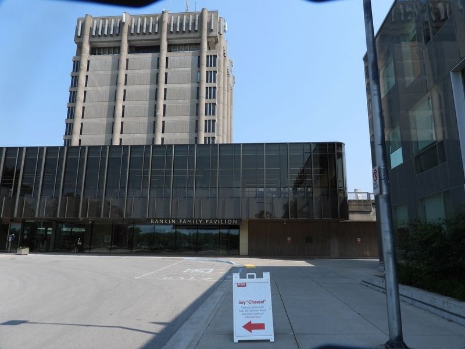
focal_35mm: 24
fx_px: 322
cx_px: 232
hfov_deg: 71.6
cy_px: 174
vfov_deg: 56.8
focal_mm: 4.3
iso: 100
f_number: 2.8
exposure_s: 1/1600
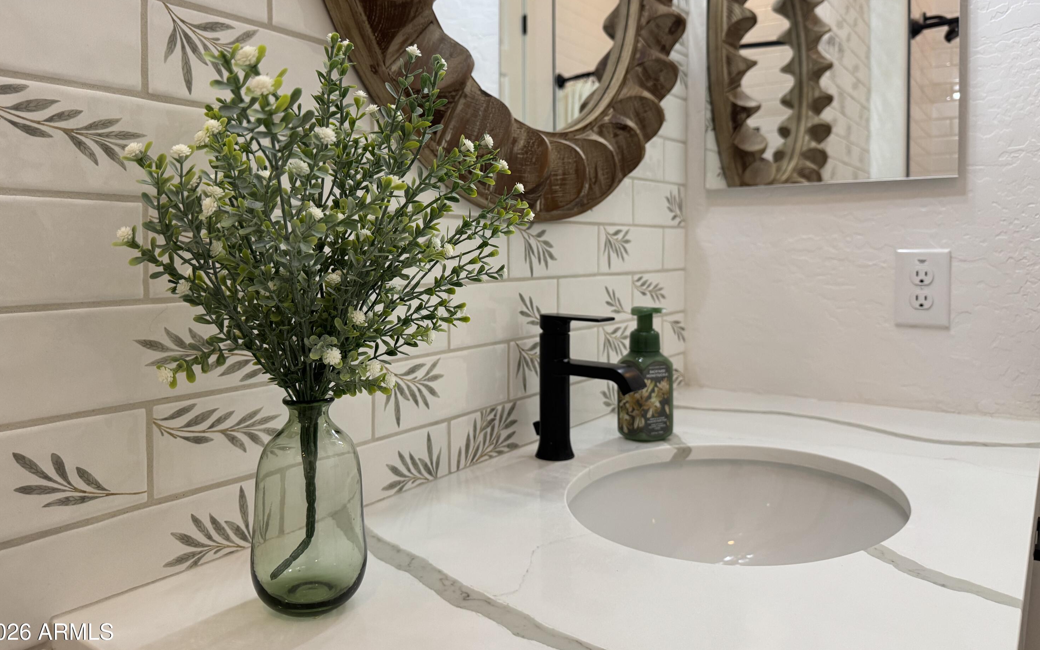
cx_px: 511
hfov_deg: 70.4
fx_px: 737
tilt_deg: -1.7
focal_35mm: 26
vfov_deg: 47.4
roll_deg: +0.0
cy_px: 270
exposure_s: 1/60
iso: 250
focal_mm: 6.76
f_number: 1.78
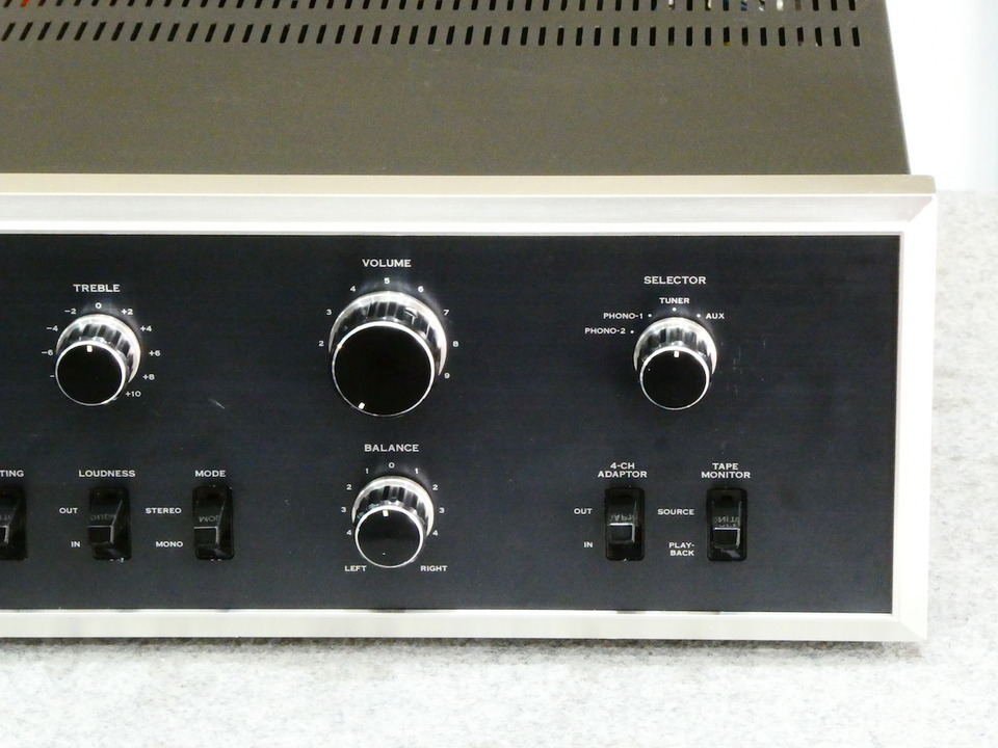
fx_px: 3892
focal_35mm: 135
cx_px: 499
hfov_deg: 14.6
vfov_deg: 11.0
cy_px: 374
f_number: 8
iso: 1600
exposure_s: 1/20
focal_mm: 24.2
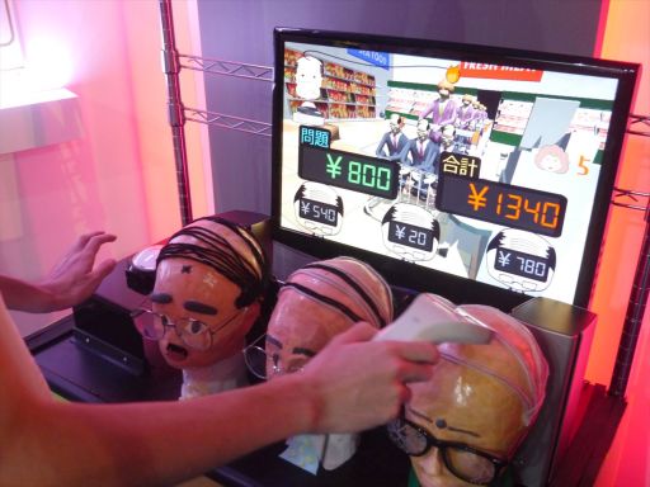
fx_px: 676
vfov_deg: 39.7
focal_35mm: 36
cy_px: 244
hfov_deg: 51.4
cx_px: 325
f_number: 4.2
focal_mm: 18
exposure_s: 1/60
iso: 1600
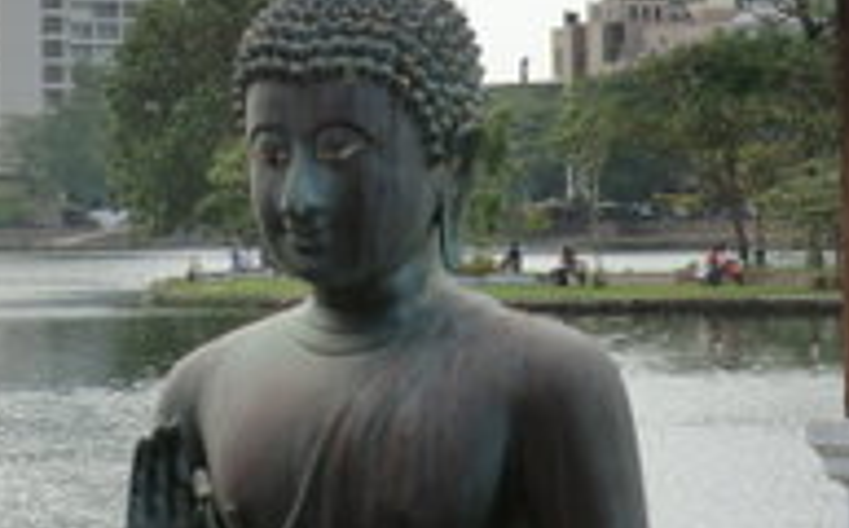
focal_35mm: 196
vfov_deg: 6.7
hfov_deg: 10.7
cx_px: 282
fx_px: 4528
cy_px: 44
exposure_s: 1/250
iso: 80
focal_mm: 16
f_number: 4.8
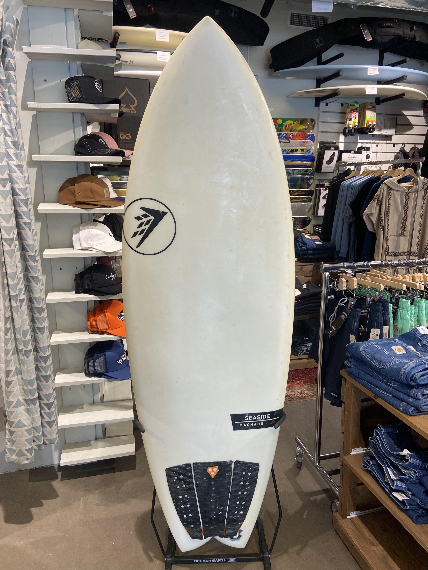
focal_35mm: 26
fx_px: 429
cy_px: 285
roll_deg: +0.9
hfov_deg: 53.1
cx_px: 214
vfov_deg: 67.3
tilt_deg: -13.0
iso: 80
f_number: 1.8
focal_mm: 4.25
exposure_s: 1/100
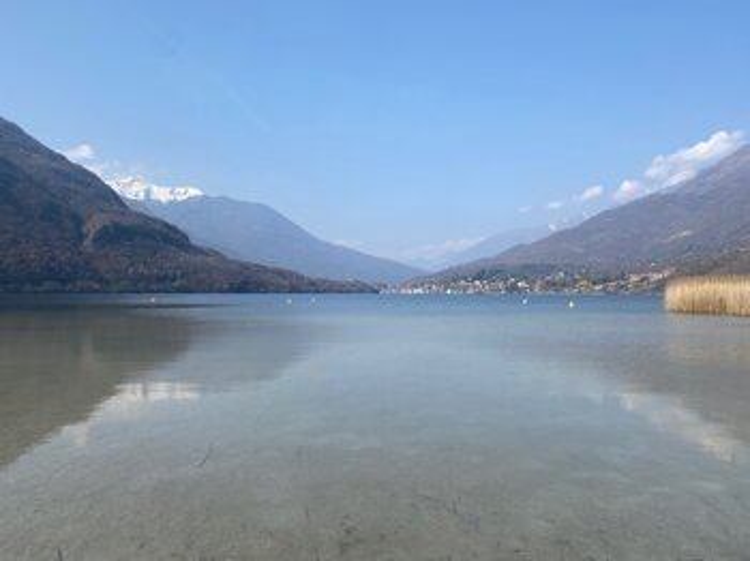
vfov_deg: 53.0
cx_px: 375
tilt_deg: +1.2
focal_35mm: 26
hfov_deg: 67.3
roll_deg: -0.9
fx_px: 563
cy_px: 280
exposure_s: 1/2967
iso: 32
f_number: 1.8
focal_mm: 4.25
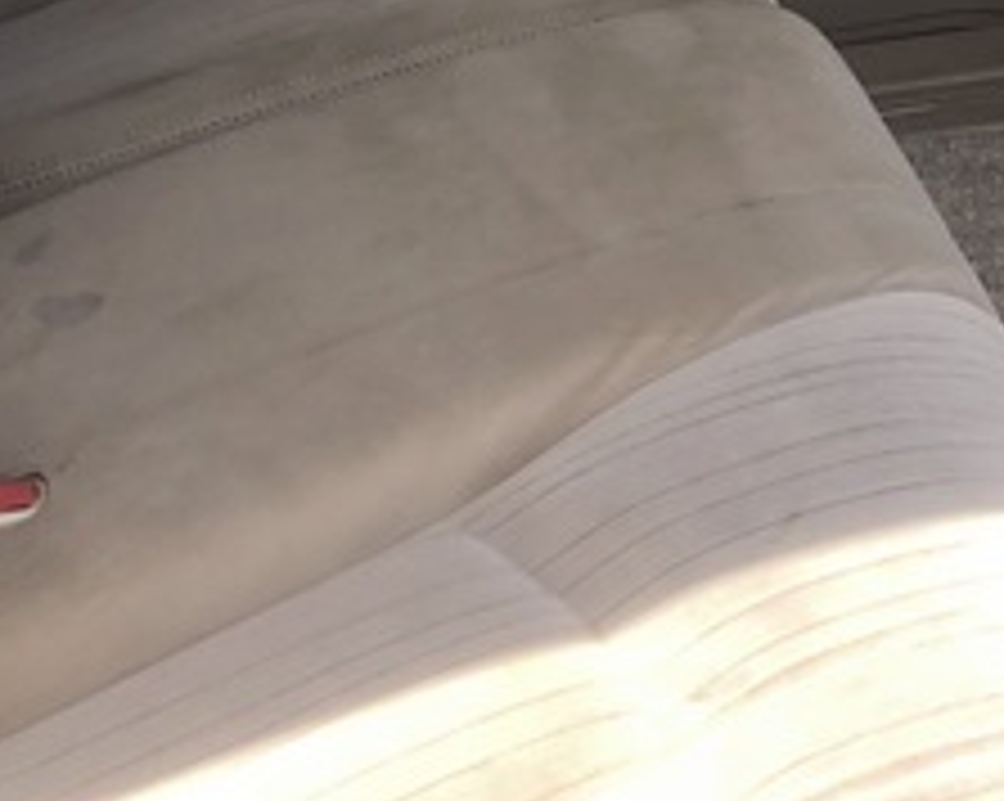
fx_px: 2909
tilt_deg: -21.8
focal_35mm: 98
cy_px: -261
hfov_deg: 18.8
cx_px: 1099
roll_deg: +6.8
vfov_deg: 14.9
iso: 20
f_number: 1.8
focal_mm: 3.99
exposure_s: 1/136
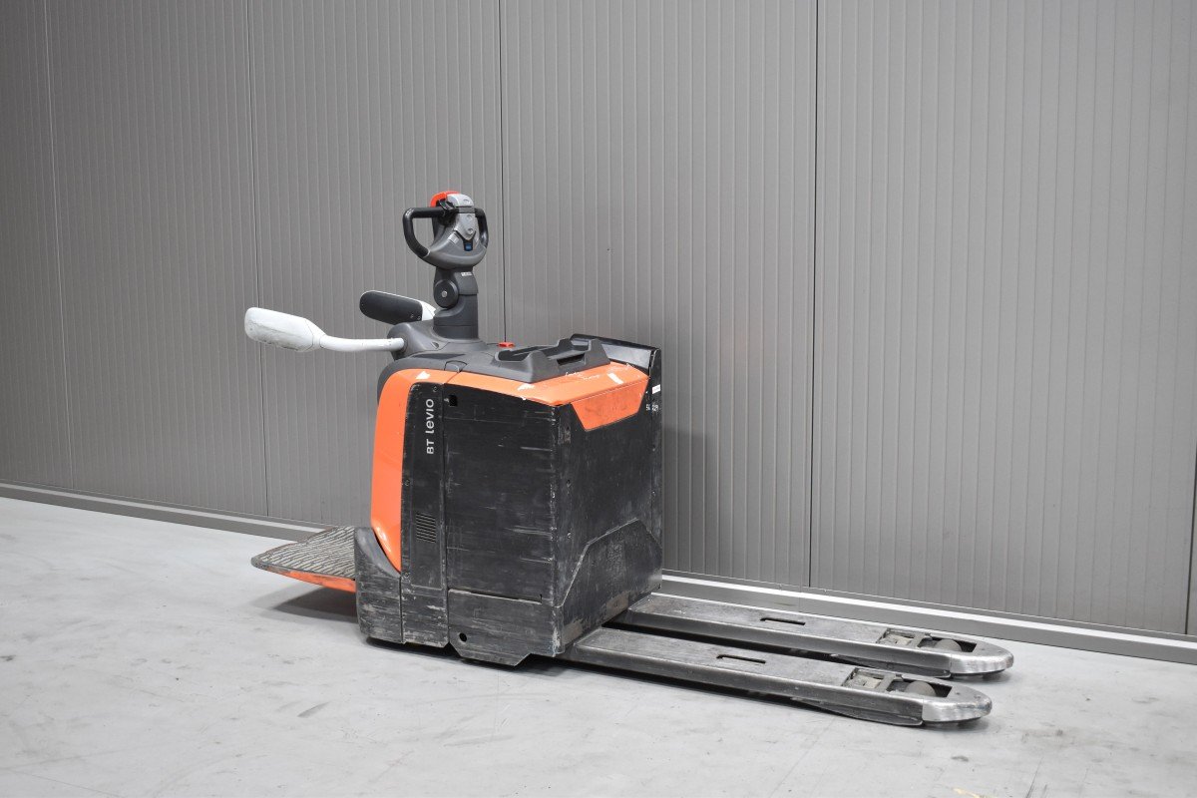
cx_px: 598
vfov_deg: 35.5
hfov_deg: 51.3
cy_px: 399
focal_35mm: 38
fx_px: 1247
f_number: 5
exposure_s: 1/40
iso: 1250
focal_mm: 25
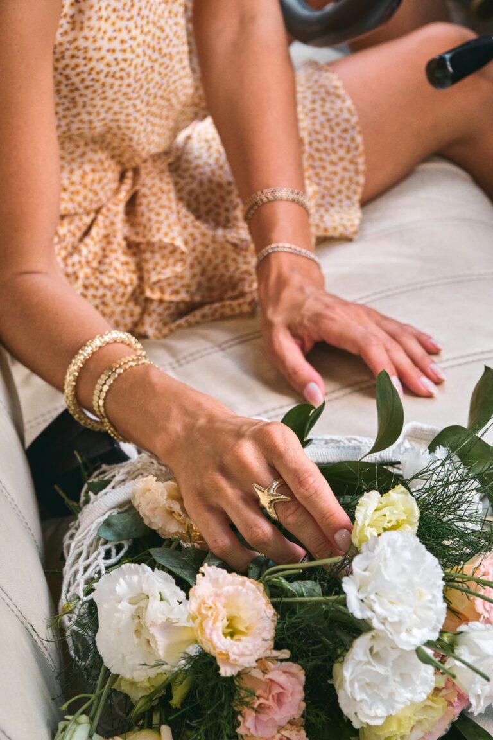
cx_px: 246
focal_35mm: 66
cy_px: 370
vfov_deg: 30.5
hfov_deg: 20.6
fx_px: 1356
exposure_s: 1/250
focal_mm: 43.8
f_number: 5
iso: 2500
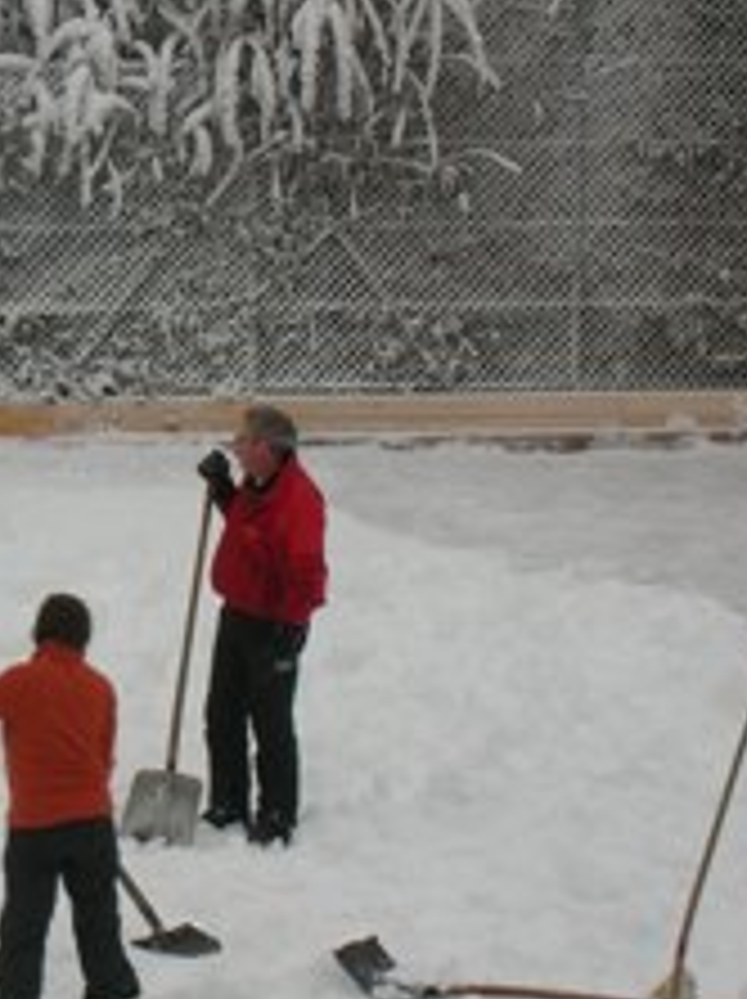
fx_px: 5218
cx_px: 76
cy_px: 493
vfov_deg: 10.9
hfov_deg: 8.2
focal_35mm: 181
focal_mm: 17.1
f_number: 8.2
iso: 50
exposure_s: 1/27.6
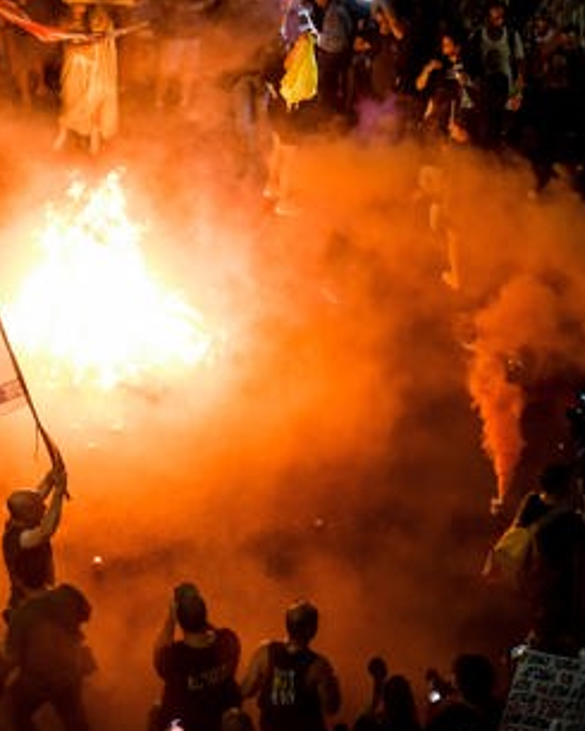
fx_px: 2228
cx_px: 50
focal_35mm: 103
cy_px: 380
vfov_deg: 18.6
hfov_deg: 14.8
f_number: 10
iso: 8000
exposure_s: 1/160
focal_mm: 70
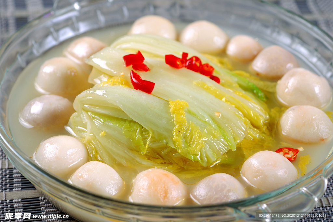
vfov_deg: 15.2
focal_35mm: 90
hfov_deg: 22.6
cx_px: 166
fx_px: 832
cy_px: 111
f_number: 5.6
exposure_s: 1/500
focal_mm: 60
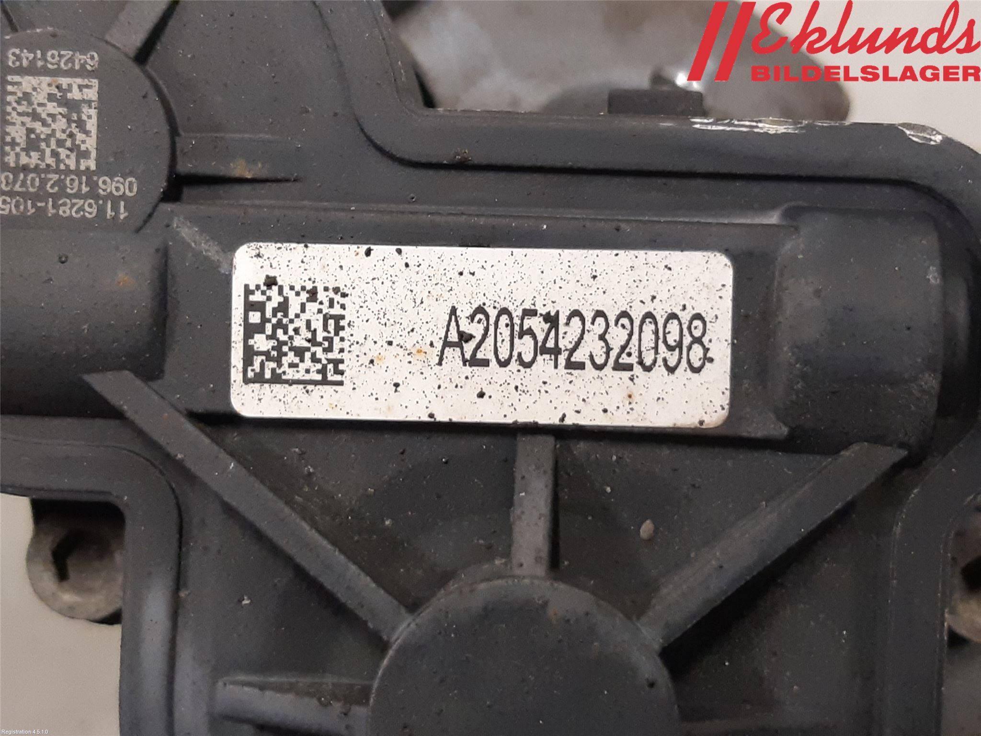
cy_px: 368
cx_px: 490
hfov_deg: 67.3
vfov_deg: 53.1
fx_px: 737
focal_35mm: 26
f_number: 1.7
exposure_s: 1/50
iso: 250
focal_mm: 3.93
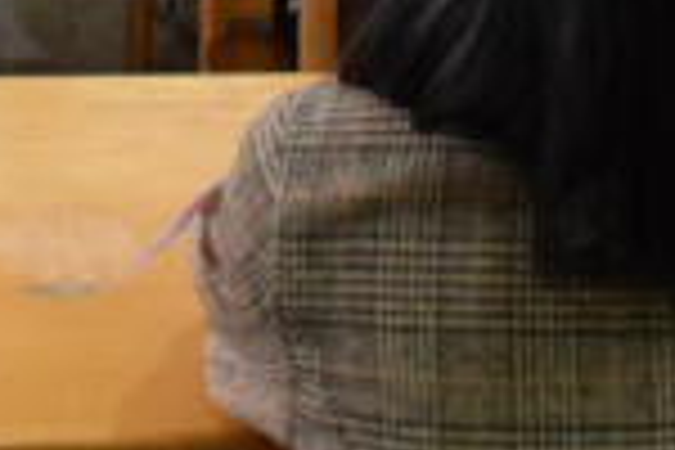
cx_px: -166
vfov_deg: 9.0
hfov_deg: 13.8
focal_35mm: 144
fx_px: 2700
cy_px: -434
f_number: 5.6
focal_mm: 18
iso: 3200
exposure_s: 1/125
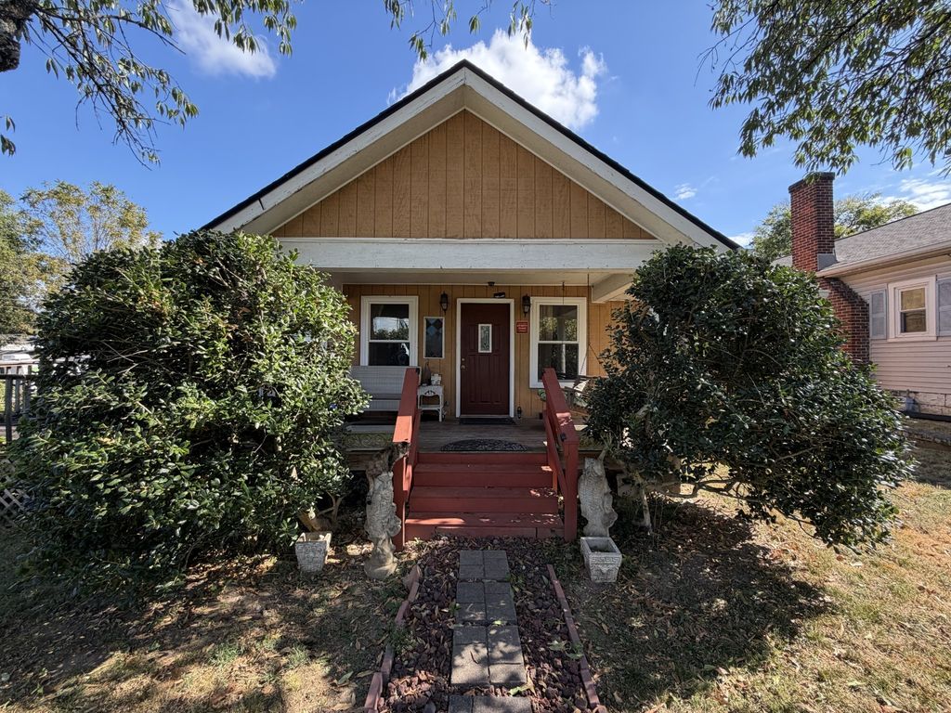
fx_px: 385
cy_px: 356
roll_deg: -0.5
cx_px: 476
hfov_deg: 102.1
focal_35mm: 14
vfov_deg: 85.7
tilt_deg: +1.4
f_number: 2.2
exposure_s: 1/490
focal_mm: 2.22
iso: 64
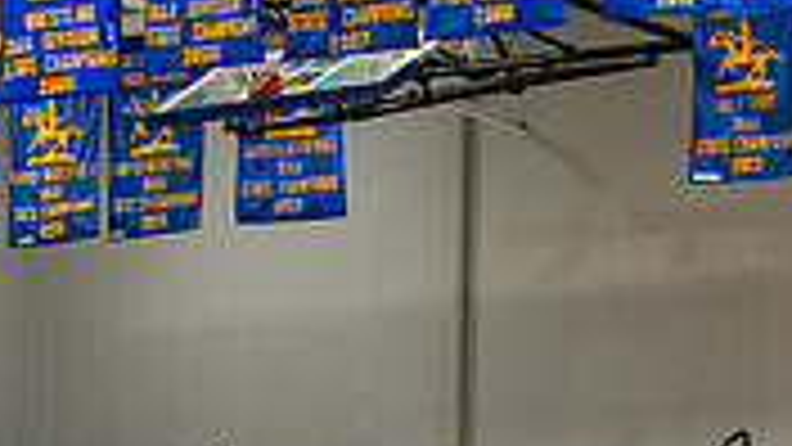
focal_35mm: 188
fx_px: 3948
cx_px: 590
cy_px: 937
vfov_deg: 6.3
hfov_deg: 11.4
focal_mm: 70
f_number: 4
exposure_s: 1/500
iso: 1250
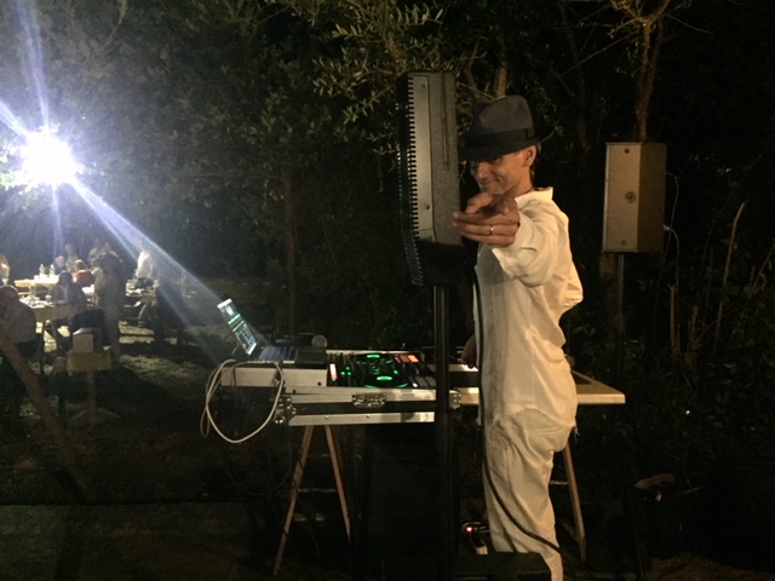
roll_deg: -1.2
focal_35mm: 29
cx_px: 388
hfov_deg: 61.7
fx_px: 649
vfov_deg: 48.2
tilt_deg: -5.1
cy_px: 290
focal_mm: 4.15
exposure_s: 1/17
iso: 1250
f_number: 2.2
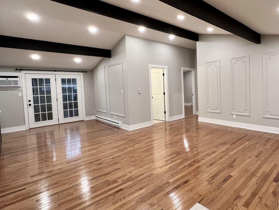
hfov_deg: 83.1
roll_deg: +2.0
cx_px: 174
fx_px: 153
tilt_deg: -2.3
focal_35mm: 19
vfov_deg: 68.4
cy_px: 92
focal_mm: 1.57
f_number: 1.8
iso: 200
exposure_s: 1/60
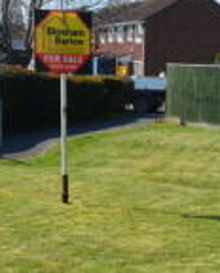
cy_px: 328
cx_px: 241
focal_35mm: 115
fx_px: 932
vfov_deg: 16.0
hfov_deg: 13.2
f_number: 11
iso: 400
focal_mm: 18
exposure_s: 1/500
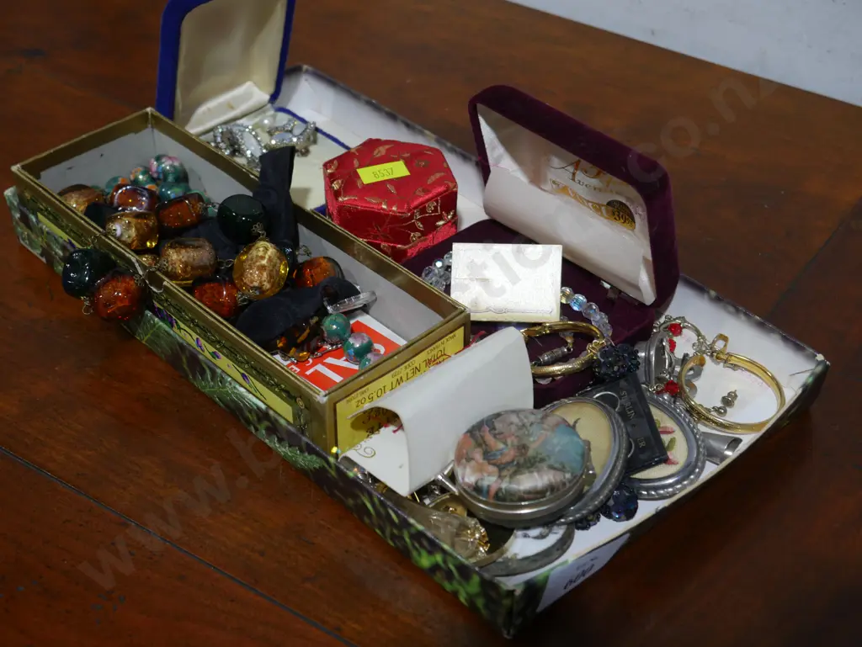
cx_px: 431
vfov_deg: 26.1
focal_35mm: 56
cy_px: 324
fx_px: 1395
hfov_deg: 34.3
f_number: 5.3
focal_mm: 28
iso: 400
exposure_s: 1/60
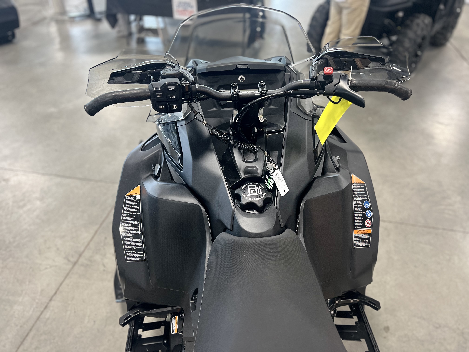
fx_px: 352
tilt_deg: -38.2
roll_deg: -0.1
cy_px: 176
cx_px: 234
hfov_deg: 67.3
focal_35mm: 26
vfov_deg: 53.1
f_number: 1.5
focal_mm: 5.7
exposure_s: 1/60
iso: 200
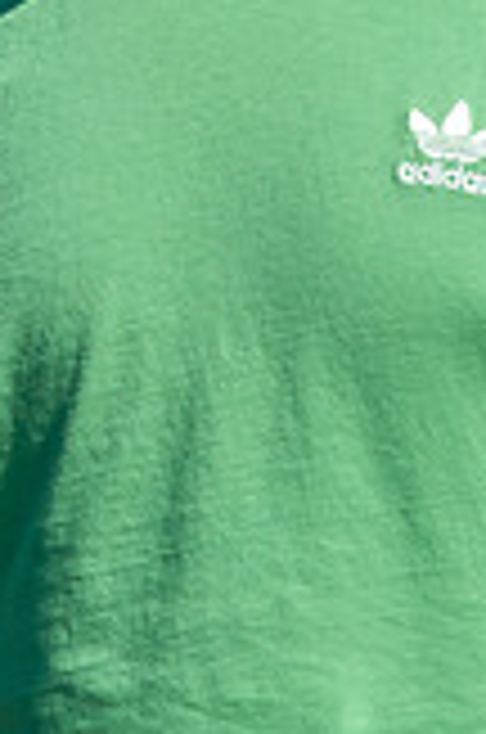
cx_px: 283
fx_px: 11754
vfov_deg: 3.6
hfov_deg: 2.4
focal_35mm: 578
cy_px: -252
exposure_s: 1/400
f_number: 13
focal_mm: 120
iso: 1250
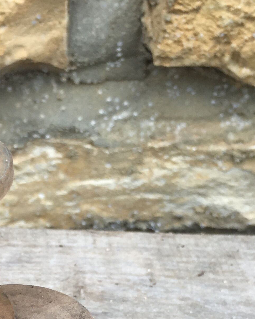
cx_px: 12
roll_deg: -1.1
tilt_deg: -37.4
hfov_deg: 16.1
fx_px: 887
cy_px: 314
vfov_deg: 19.8
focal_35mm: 94
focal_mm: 4.15
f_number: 2.2
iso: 25
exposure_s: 1/175
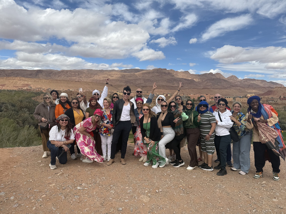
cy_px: 107
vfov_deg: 56.8
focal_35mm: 24
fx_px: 198
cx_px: 143
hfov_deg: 71.6
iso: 80
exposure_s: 1/5319
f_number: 1.78
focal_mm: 6.76
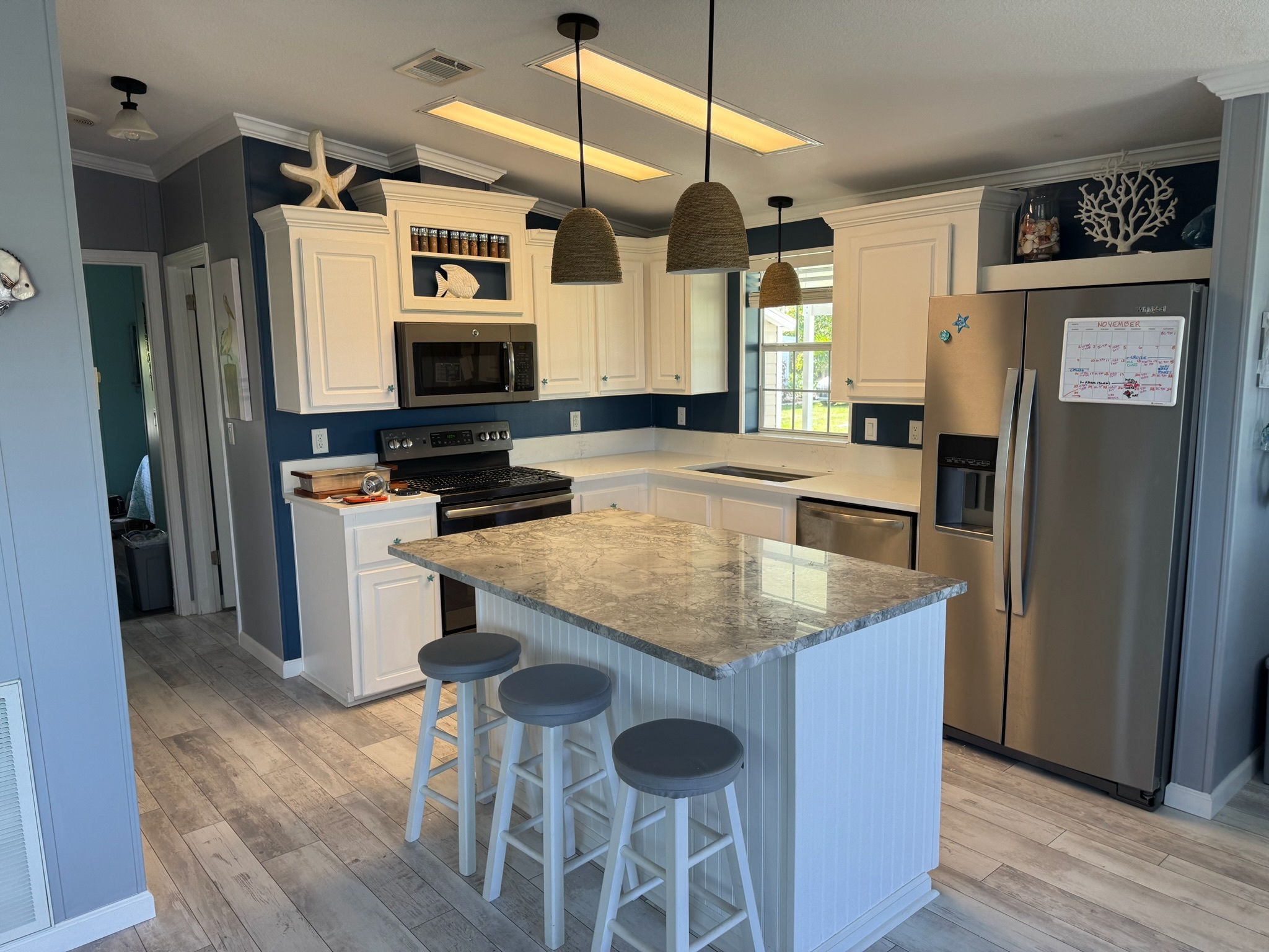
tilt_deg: -9.9
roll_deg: +0.9
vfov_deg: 56.8
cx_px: 634
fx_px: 880
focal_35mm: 24
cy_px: 476
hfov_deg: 71.6
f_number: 1.78
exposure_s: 1/120
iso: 100
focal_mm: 6.76
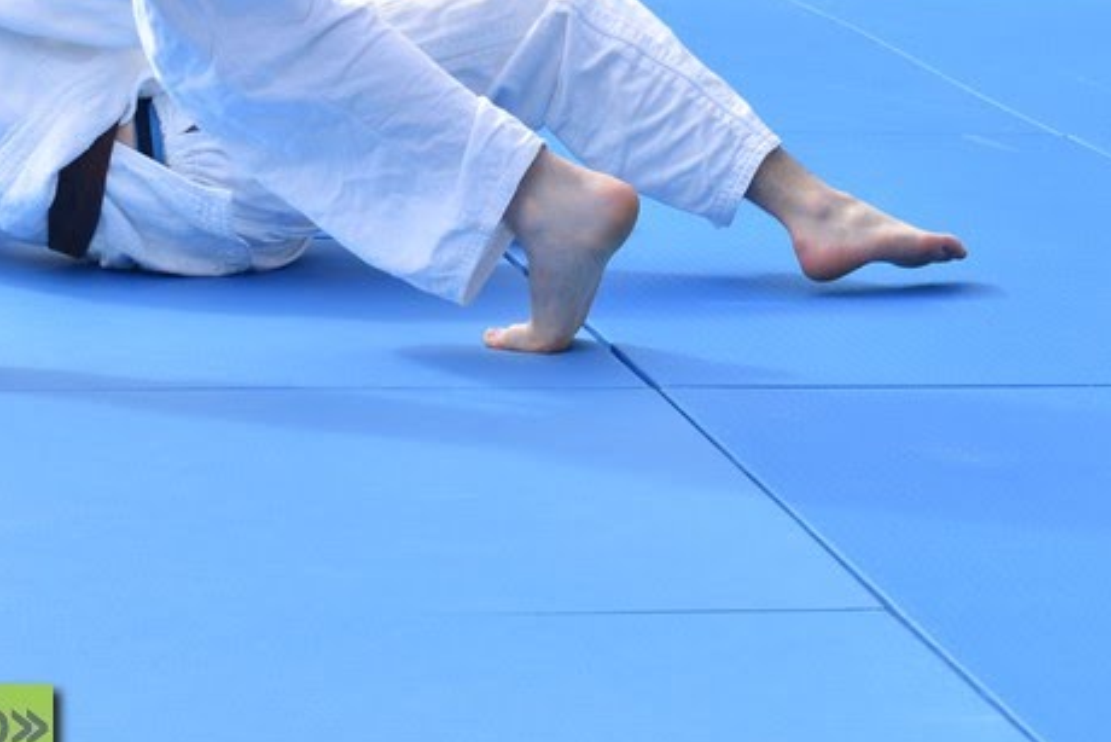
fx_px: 5155
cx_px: -24
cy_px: -8
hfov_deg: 12.1
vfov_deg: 8.2
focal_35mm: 167
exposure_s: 1/500
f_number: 5
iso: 100
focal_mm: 50
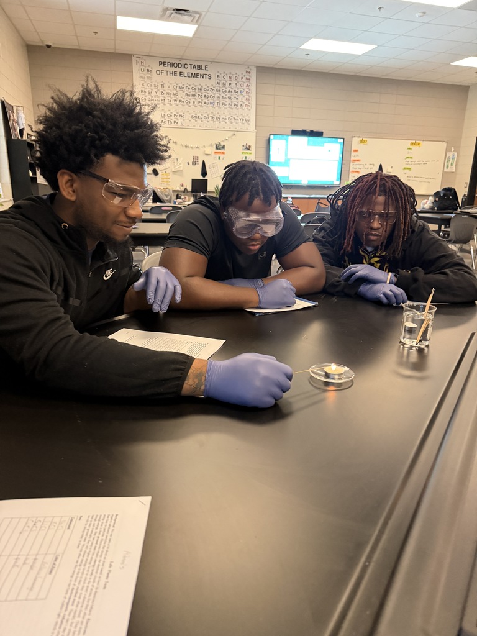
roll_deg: -1.6
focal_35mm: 24
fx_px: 441
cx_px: 238
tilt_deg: -15.8
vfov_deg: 71.6
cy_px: 318
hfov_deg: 56.8
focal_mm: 6.76
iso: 1600
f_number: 1.78
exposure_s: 1/30
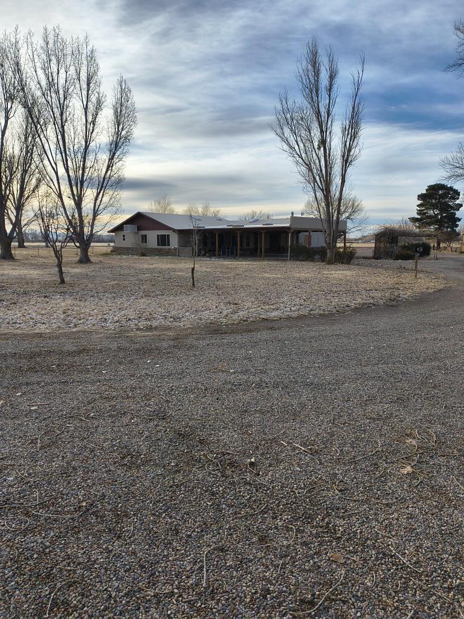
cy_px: 310
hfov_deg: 54.9
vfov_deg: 69.4
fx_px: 447
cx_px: 232
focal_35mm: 25
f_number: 1.7
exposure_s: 1/1087
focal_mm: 4.68
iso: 100
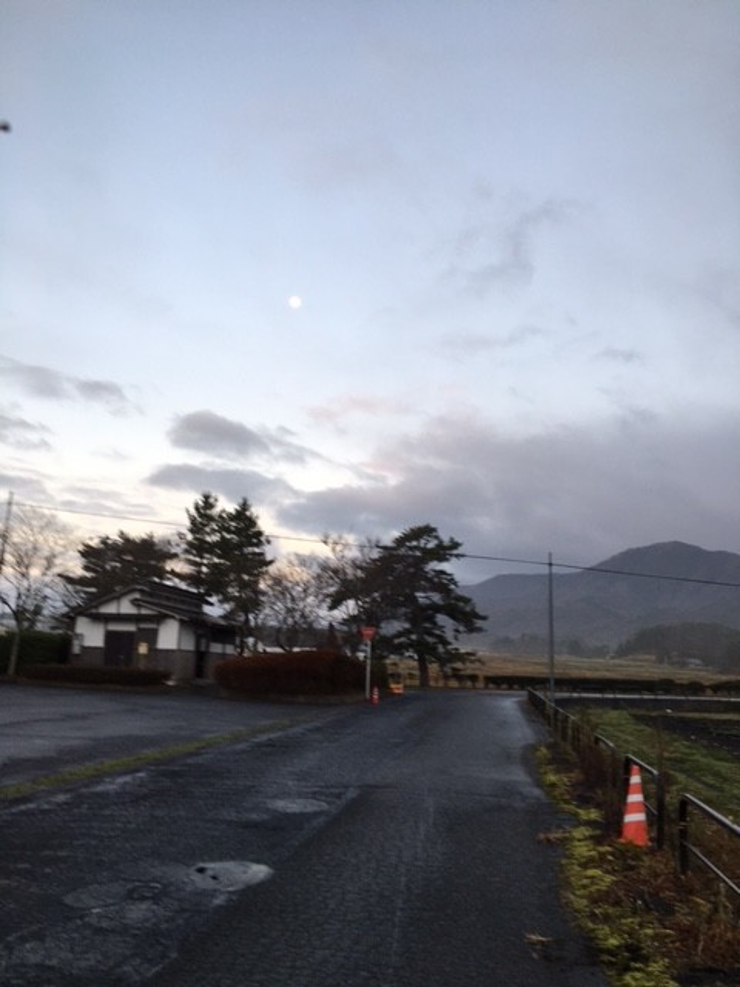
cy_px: 494
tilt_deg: +11.2
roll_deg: -2.0
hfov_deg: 48.2
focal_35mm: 29
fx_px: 827
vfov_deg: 61.7
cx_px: 370
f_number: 2.2
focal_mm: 4.15
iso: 25
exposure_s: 1/60
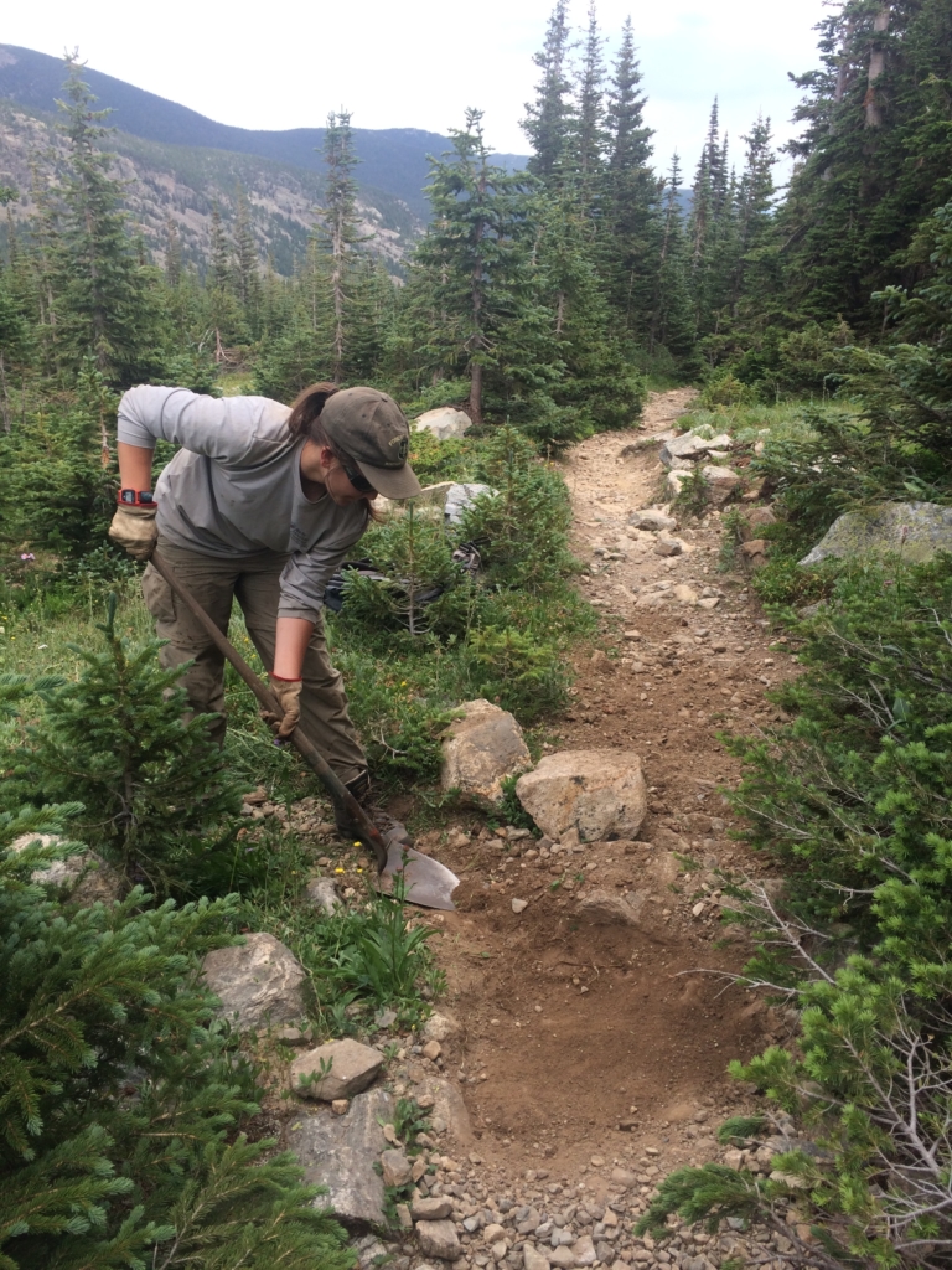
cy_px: 635
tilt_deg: -25.2
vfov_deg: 61.7
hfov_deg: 48.2
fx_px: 1063
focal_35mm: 29
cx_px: 476
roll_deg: -0.5
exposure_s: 1/672
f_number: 2.2
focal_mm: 4.15
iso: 32
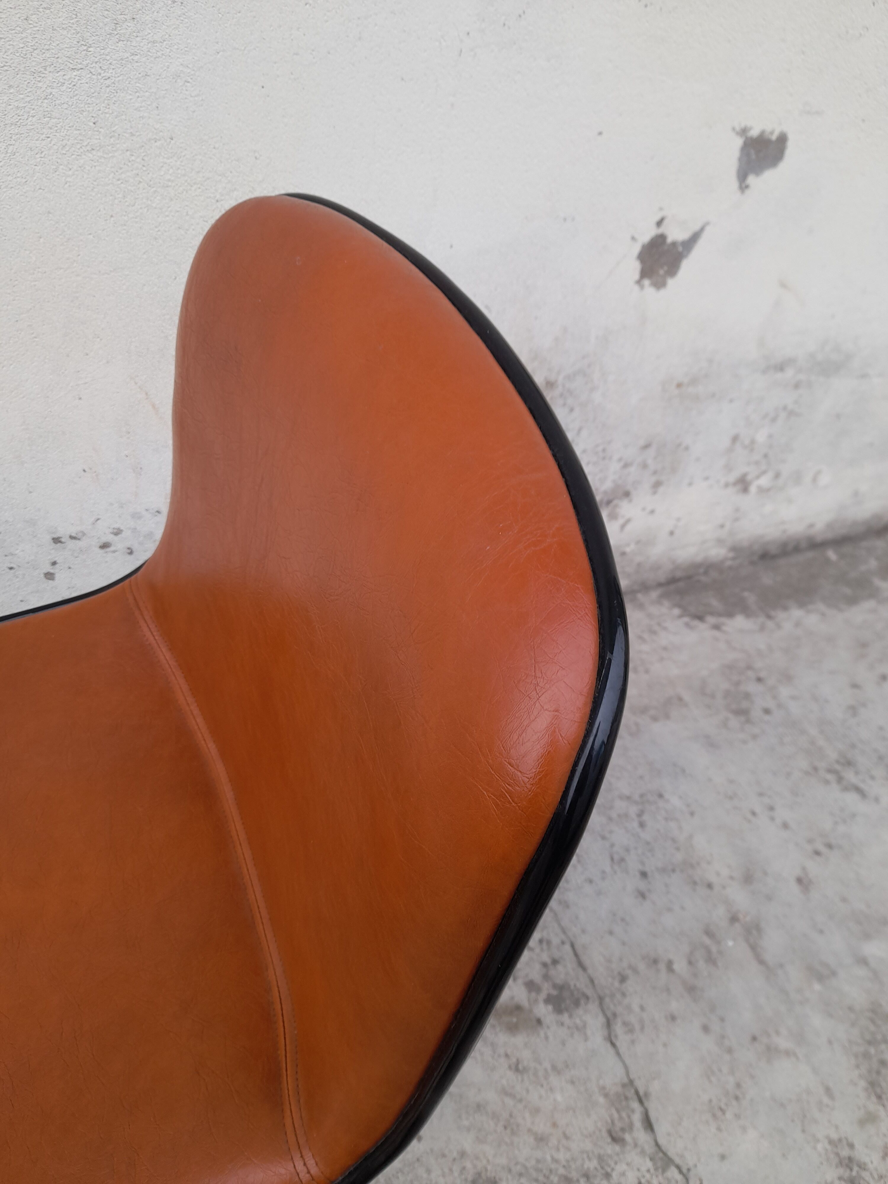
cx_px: 444
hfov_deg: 54.9
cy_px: 592
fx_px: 855
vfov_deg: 69.4
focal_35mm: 25
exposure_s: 1/100
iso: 25
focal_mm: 4.6
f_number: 2
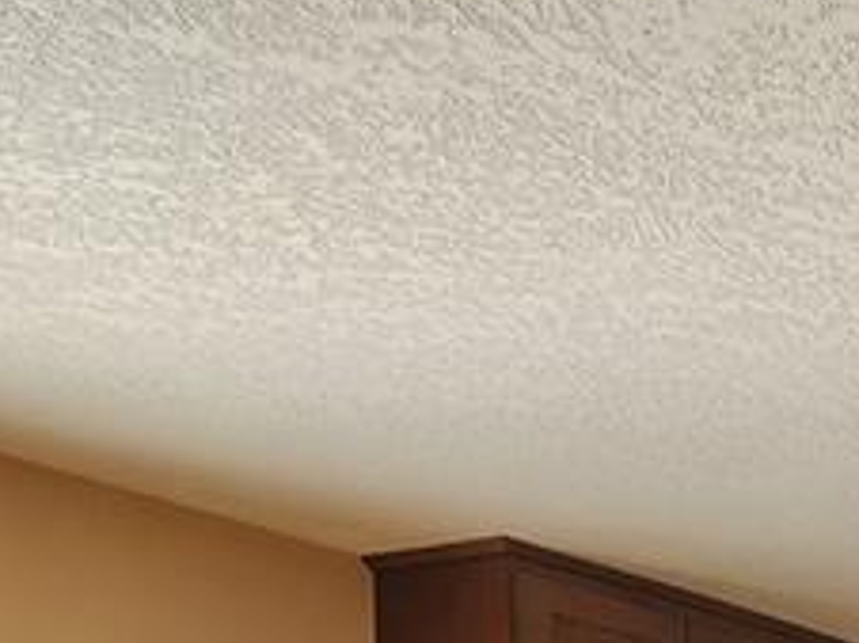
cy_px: 1100
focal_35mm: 59
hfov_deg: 21.9
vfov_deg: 19.6
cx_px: 1513
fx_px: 1463
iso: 80
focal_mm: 2.2
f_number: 2.2
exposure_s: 1/120
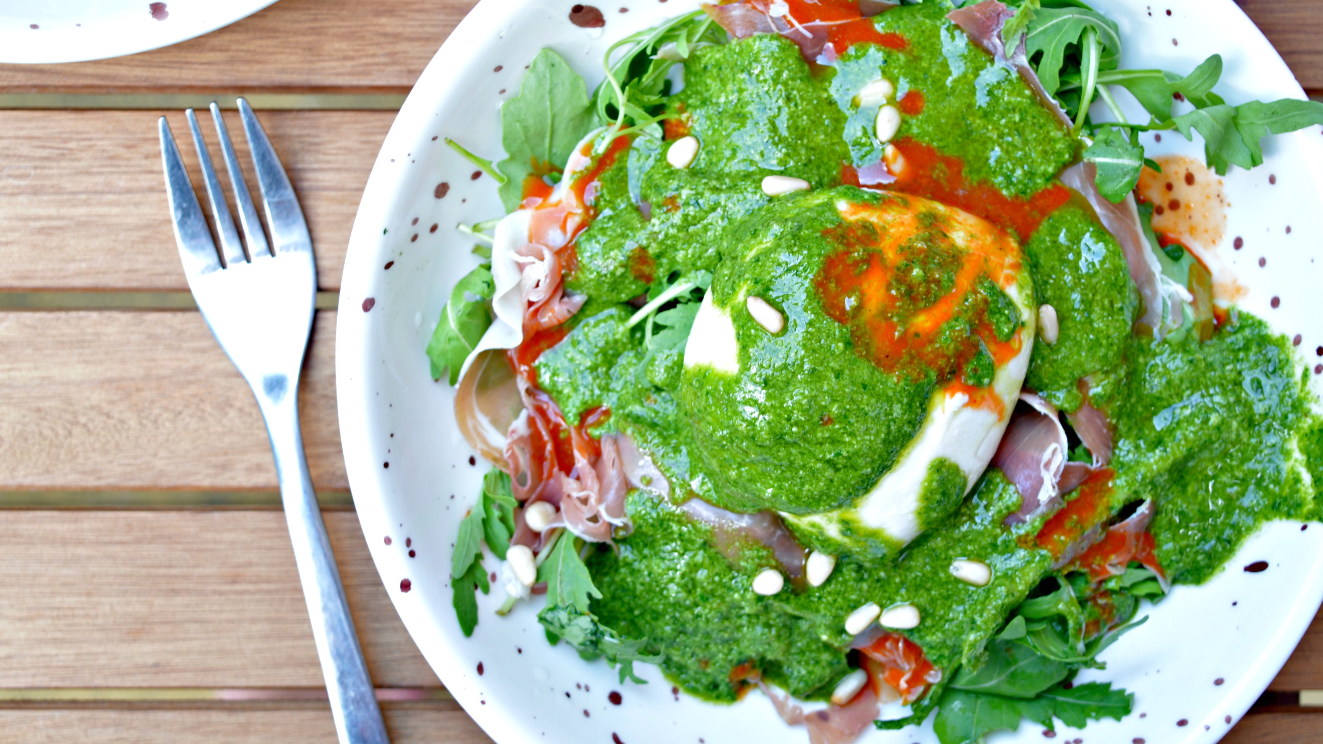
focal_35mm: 73
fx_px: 2561
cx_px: 668
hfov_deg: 29.0
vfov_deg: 16.5
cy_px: 343
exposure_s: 1/15
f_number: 5.6
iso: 100
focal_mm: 46
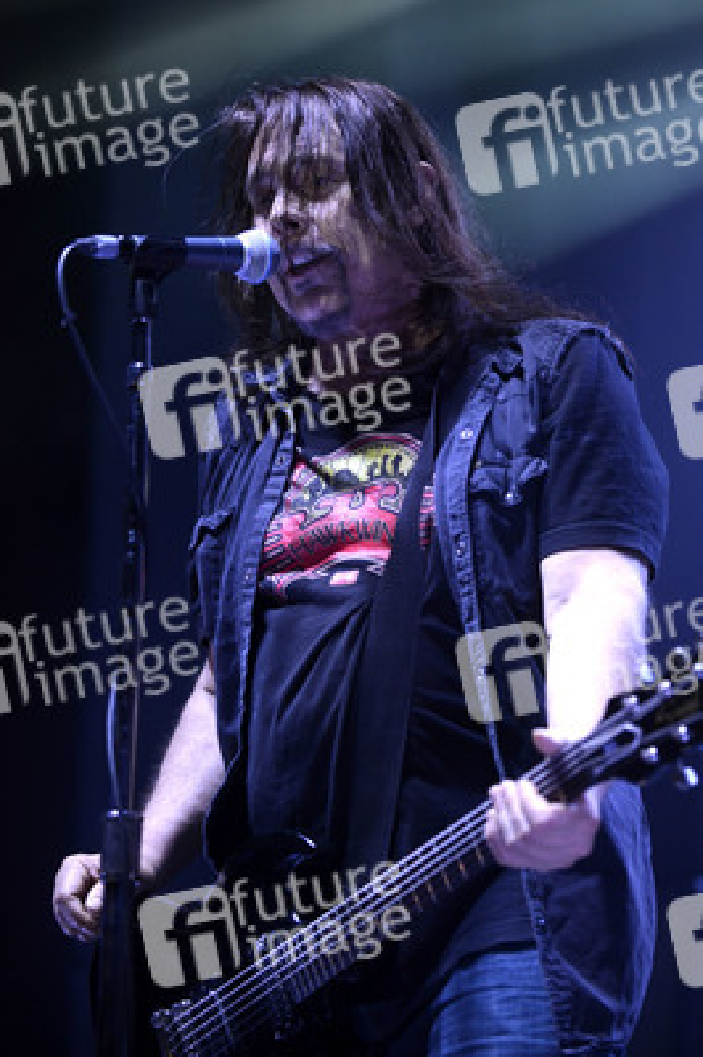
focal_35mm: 105
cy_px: 528
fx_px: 3081
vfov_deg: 19.5
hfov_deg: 13.0
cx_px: 352
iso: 1600
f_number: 2.8
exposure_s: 1/250
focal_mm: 105
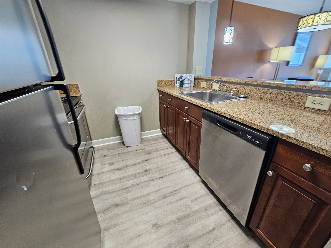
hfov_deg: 106.2
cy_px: 124
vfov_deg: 89.9
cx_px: 166
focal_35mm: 13
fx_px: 124
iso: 125
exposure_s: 1/62
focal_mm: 2.2
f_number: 2.2
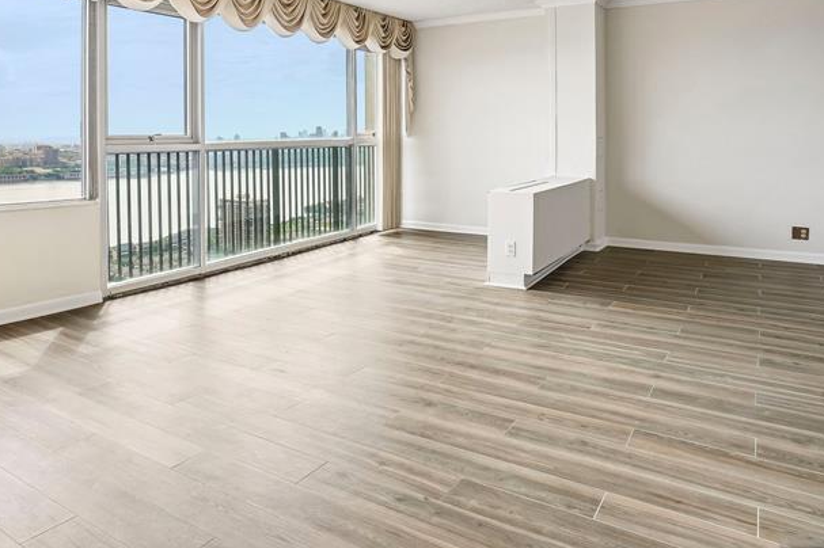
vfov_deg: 46.3
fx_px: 618
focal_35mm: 27
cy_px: 142
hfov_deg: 64.1
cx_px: 223
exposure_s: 1/160
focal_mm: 16
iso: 200
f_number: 8
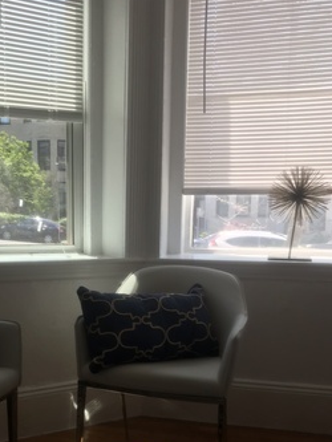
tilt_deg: -8.8
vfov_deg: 44.0
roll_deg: +0.4
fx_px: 537
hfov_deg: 34.0
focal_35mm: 42
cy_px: 301
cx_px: 106
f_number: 1.8
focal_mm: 3.99
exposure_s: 1/371
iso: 20
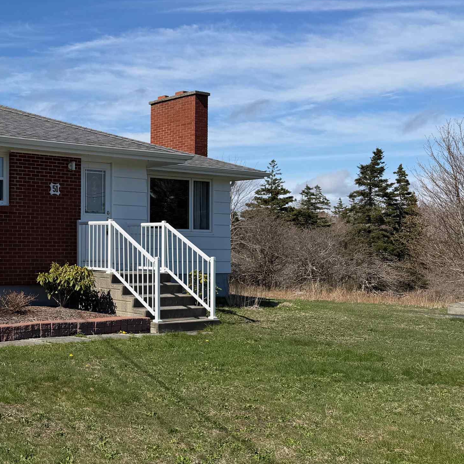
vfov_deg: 37.5
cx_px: -17
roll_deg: -0.2
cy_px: 212
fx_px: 682
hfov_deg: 33.8
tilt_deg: +2.2
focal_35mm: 45
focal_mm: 6.76
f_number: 1.78
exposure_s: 1/5714
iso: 80
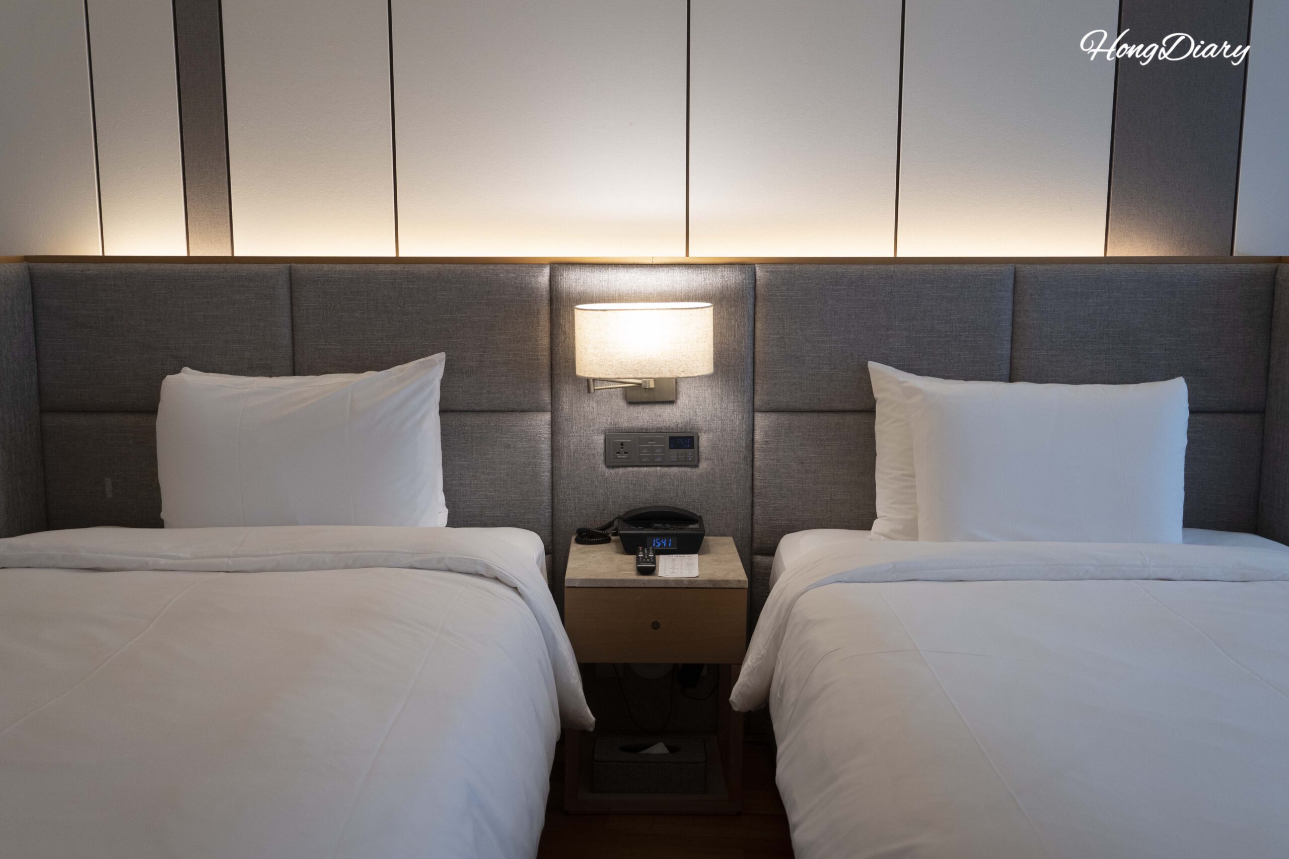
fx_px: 1253
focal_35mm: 35
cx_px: 644
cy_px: 430
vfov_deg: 37.9
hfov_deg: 54.4
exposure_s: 1/160
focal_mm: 35
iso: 1250
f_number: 5
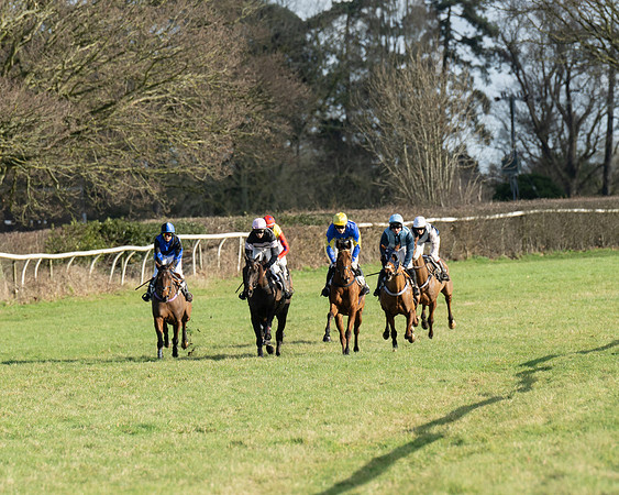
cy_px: 302
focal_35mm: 480
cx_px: 248
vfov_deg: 3.2
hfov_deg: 4.0
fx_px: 8782
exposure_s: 1/800
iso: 100
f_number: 4
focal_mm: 200
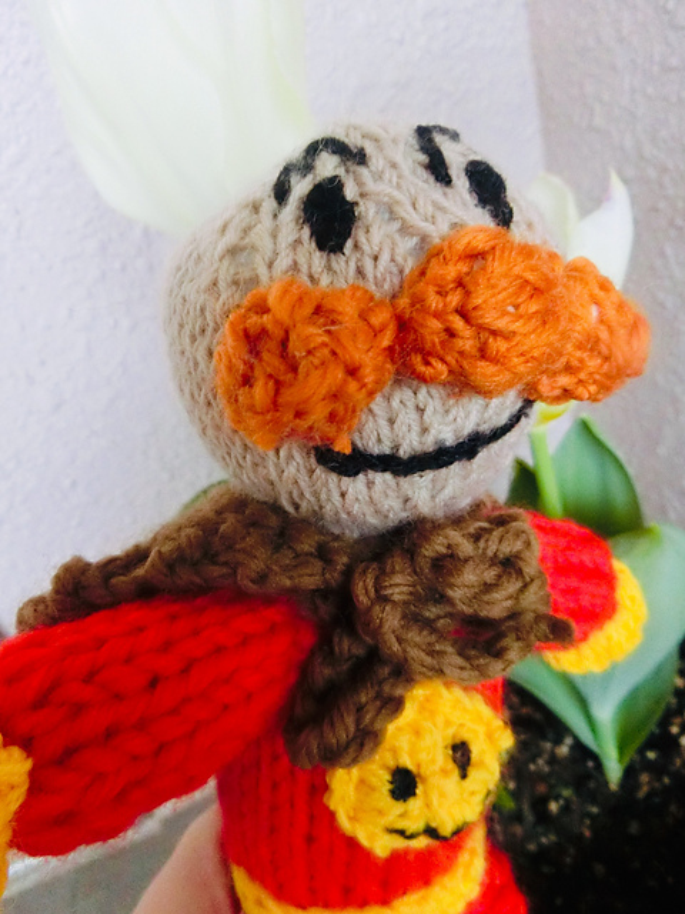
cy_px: 457
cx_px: 342
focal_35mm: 25
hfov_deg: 54.9
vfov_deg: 69.4
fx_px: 660
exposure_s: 1/30
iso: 1250
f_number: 3.5
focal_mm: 4.5
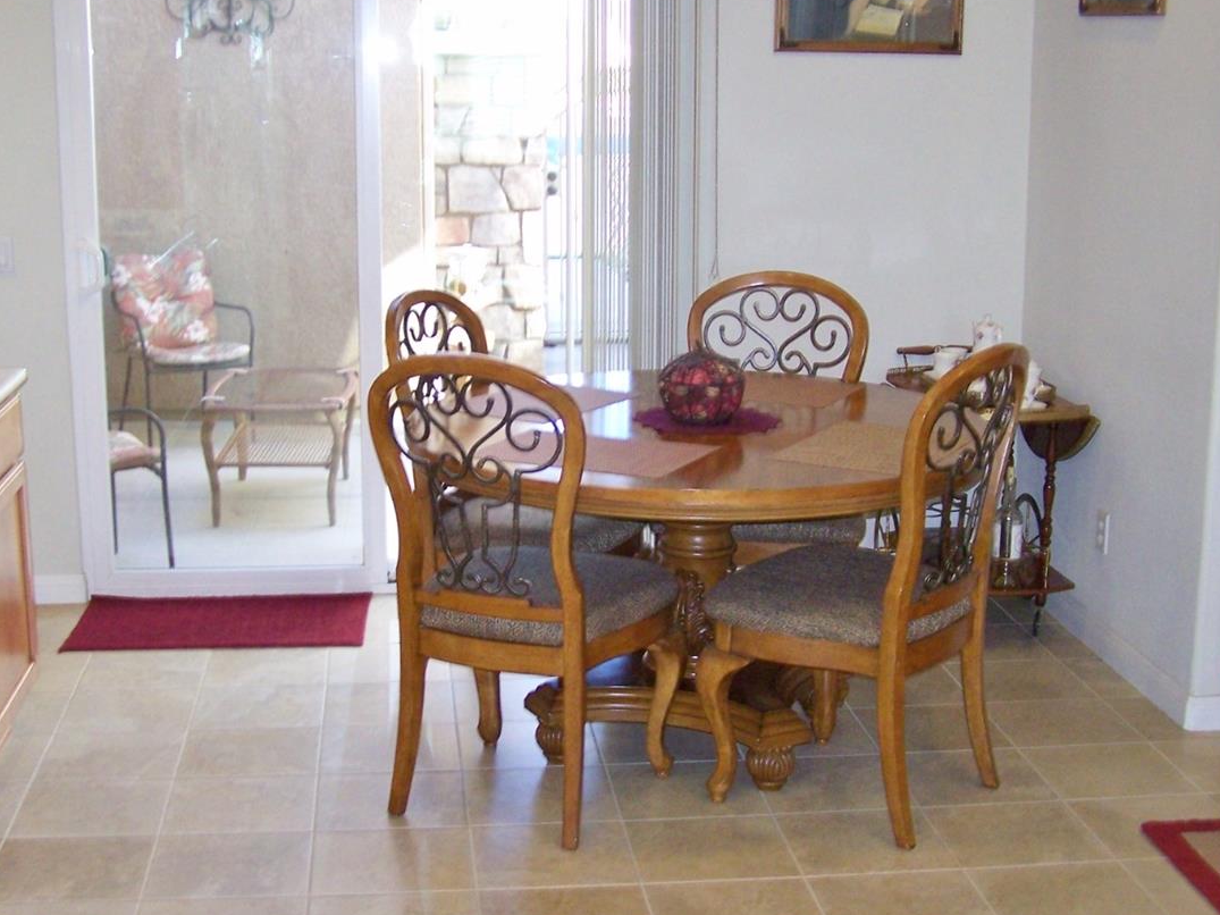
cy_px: 458
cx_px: 521
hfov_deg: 36.1
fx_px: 1868
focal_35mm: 53
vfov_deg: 27.5
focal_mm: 6.3
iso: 160
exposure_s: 1/50
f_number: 2.8
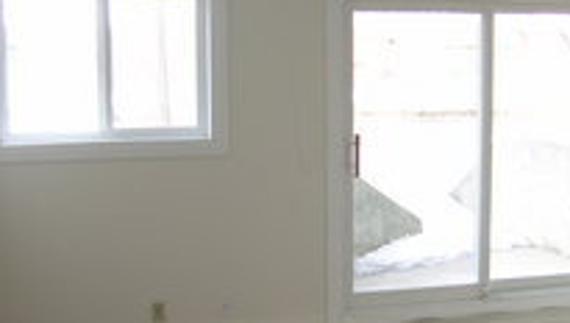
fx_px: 984
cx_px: 309
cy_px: 224
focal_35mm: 65
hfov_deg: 32.3
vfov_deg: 18.5
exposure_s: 1/38
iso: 100
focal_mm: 5.95
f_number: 2.8
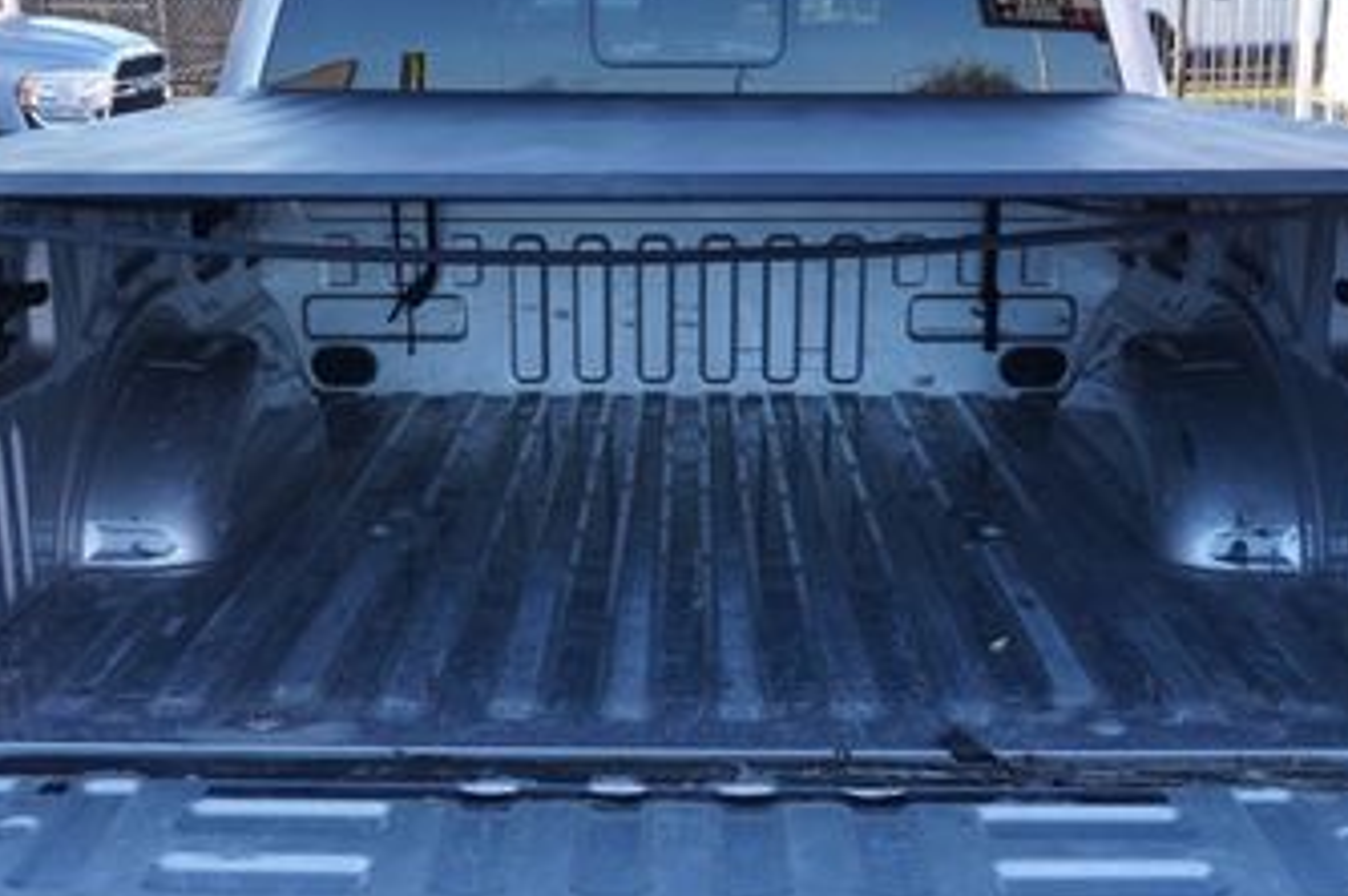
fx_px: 1721
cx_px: 634
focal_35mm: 46
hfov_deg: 42.8
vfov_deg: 29.2
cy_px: 505
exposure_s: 1/160
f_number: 4
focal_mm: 16
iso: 125
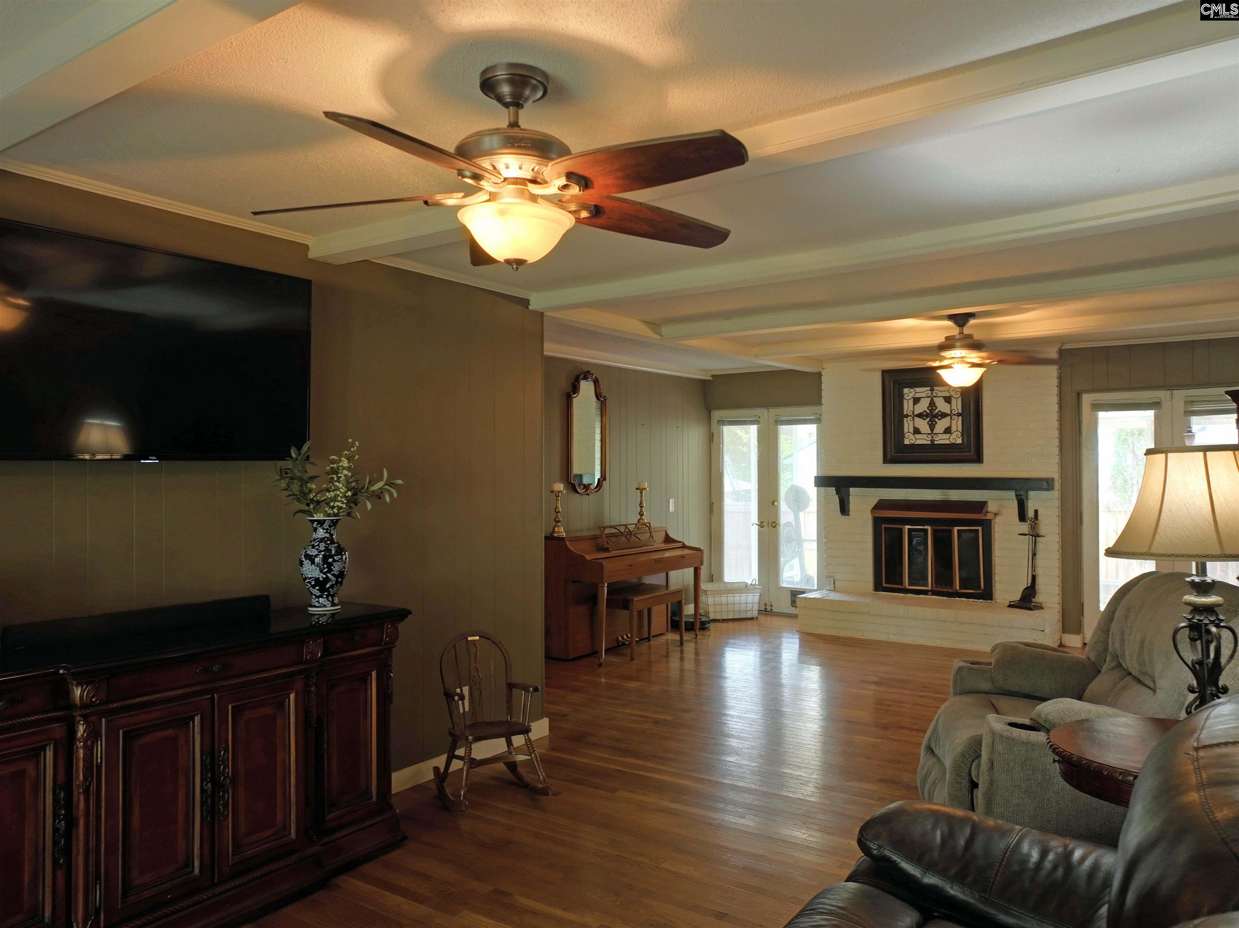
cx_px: 620
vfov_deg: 56.8
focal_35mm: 24
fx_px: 859
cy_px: 464
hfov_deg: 71.6
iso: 170
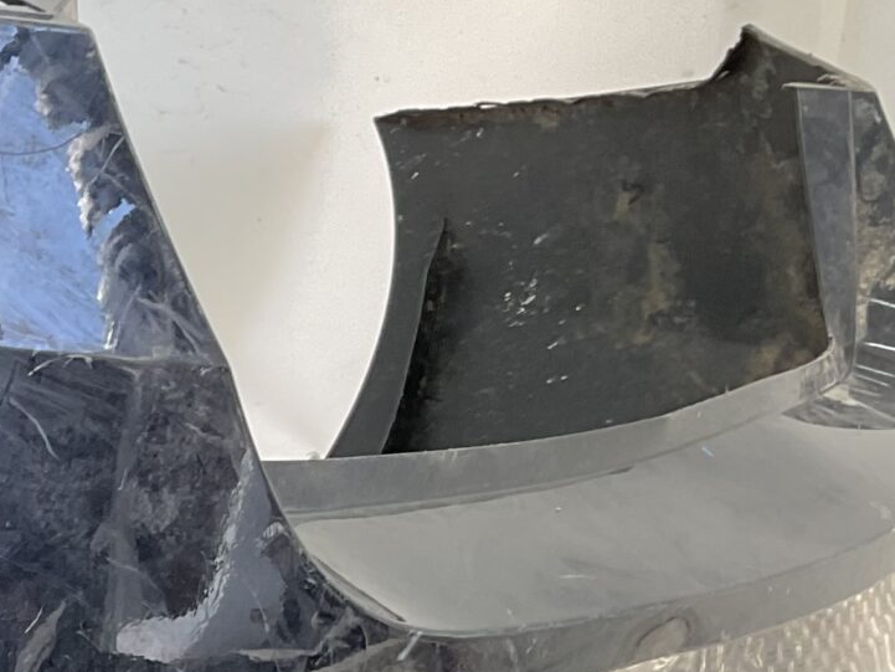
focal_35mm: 103
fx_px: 2664
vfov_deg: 14.3
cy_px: 549
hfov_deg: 16.4
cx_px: -654
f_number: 1.8
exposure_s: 1/100
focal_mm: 3
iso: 20
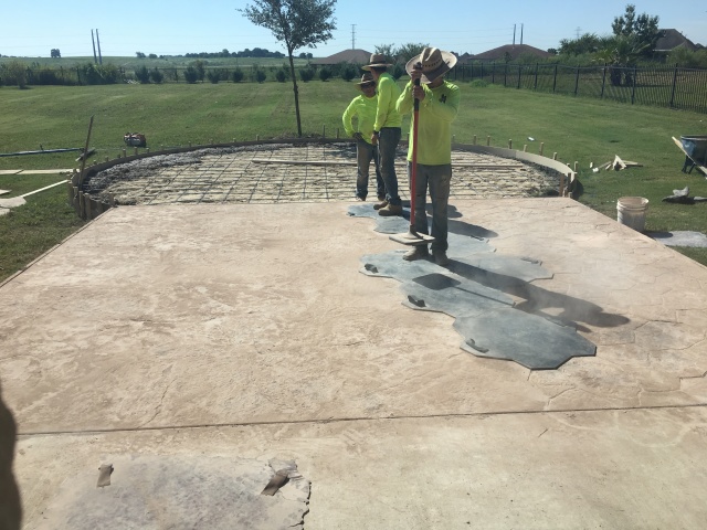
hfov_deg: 61.7
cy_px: 265
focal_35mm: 29
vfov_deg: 48.2
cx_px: 354
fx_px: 592
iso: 25
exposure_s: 1/1603
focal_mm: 4.15
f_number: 2.2
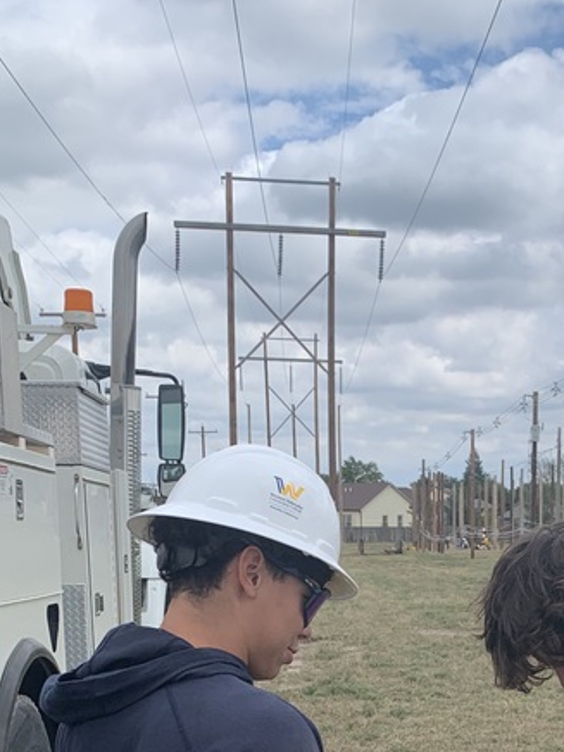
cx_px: 483
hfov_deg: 23.5
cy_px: 821
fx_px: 1325
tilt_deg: -13.3
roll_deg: -0.3
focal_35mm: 61
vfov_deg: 28.8
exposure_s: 1/2033
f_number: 1.8
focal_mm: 4.25
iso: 25
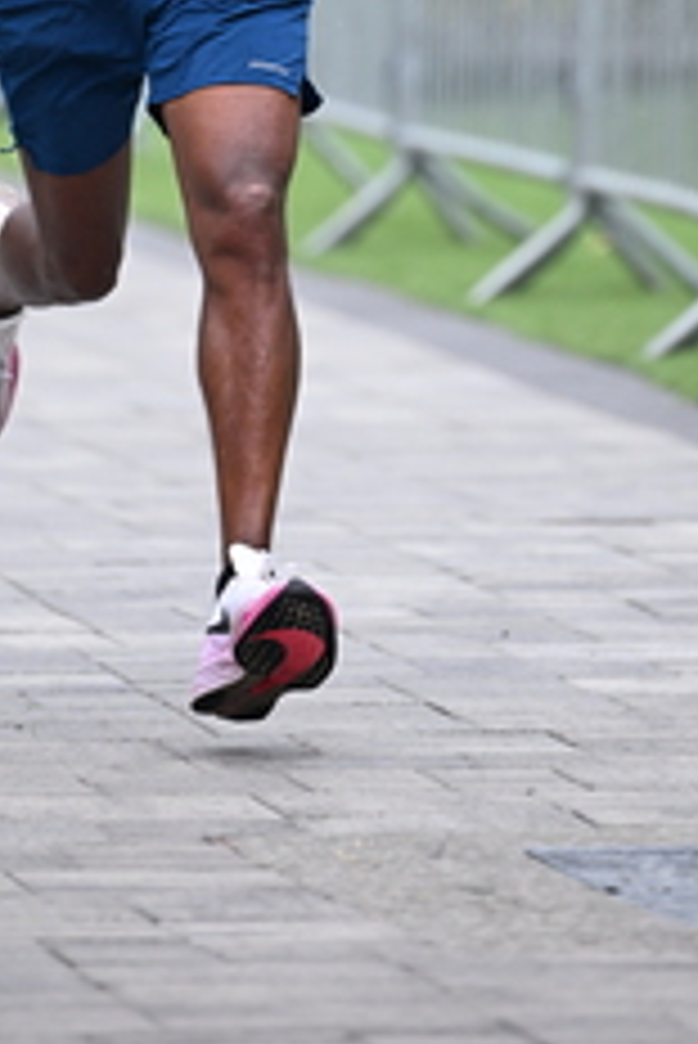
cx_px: 268
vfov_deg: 4.3
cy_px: -45
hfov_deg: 2.9
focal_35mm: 475
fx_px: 13793
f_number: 2.8
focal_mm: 200
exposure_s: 1/1600
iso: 1250
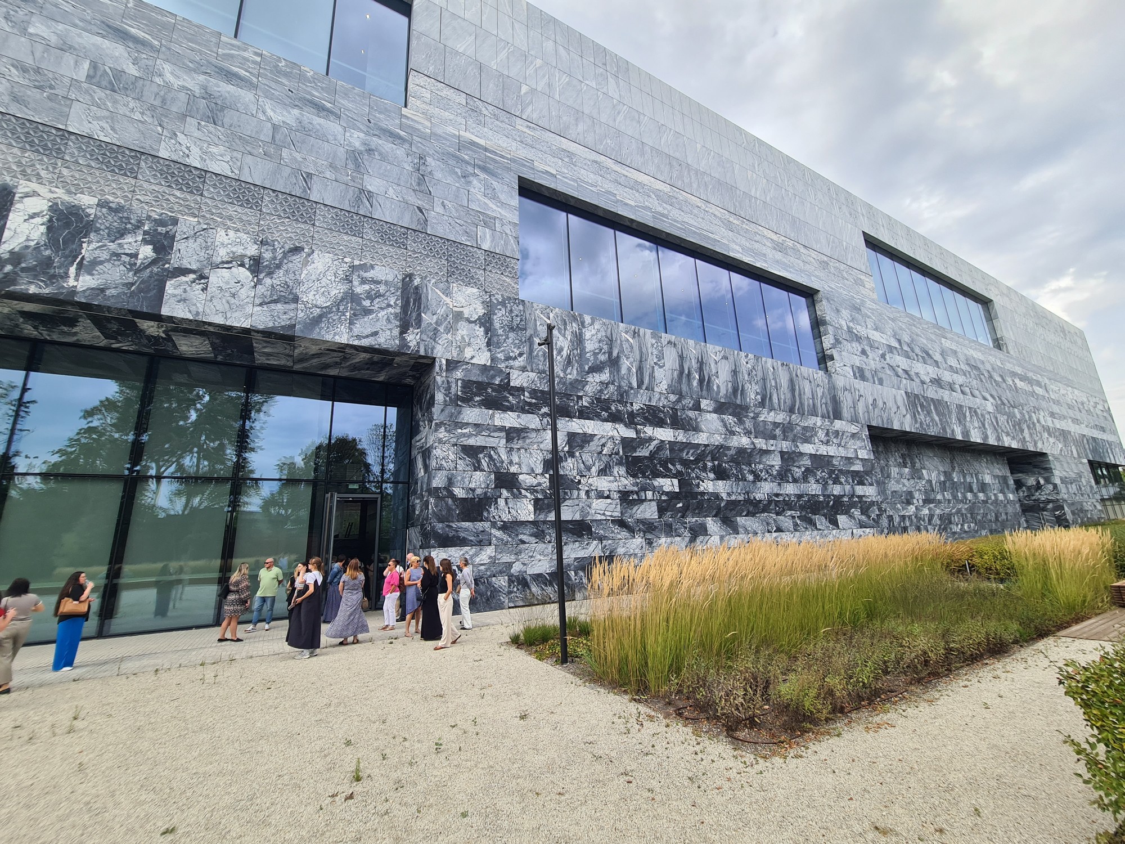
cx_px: 562
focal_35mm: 13
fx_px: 422
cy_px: 422
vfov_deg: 89.9
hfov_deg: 106.2
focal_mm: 2.22
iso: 64
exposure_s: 1/780
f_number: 2.2
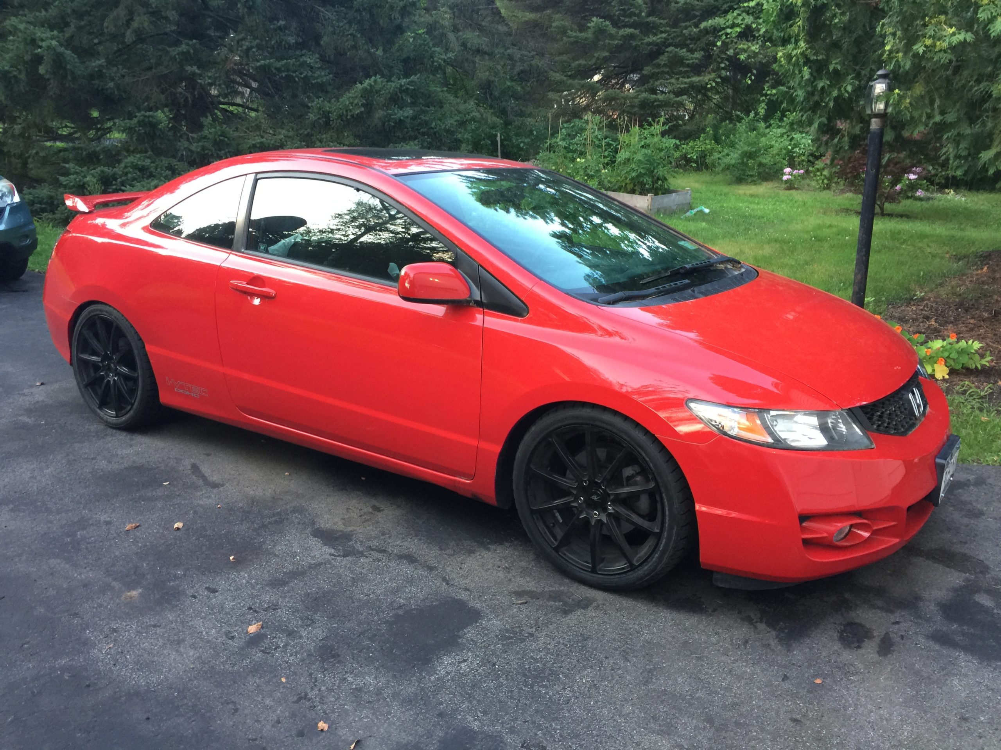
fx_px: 839
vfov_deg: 48.2
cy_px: 375
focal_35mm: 29
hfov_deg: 61.7
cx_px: 500
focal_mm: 4.15
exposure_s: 1/15
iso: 50
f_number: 2.2
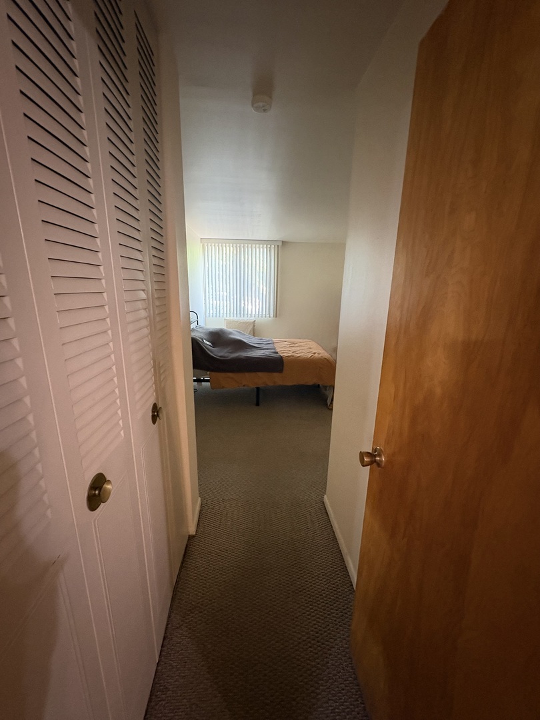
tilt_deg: -12.8
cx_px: 270
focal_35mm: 14
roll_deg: -1.3
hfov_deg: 85.7
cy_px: 360
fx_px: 291
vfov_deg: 102.1
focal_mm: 2.22
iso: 640
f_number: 2.2
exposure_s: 1/40
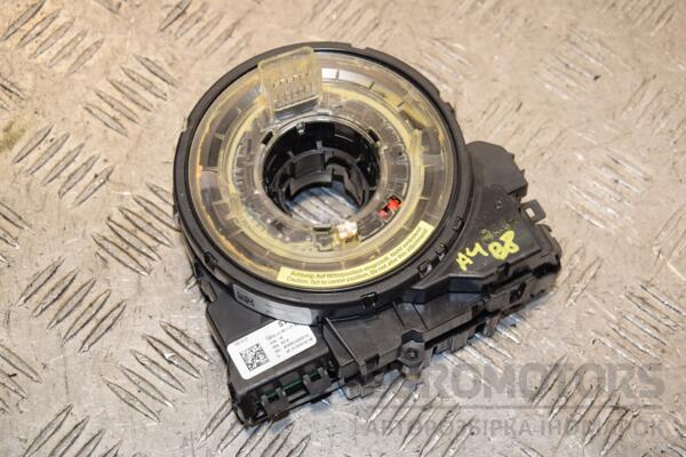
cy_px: 228
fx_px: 1486
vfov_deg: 17.5
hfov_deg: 26.0
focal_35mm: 78
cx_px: 343
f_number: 7.1
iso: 800
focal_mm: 52
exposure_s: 1/200
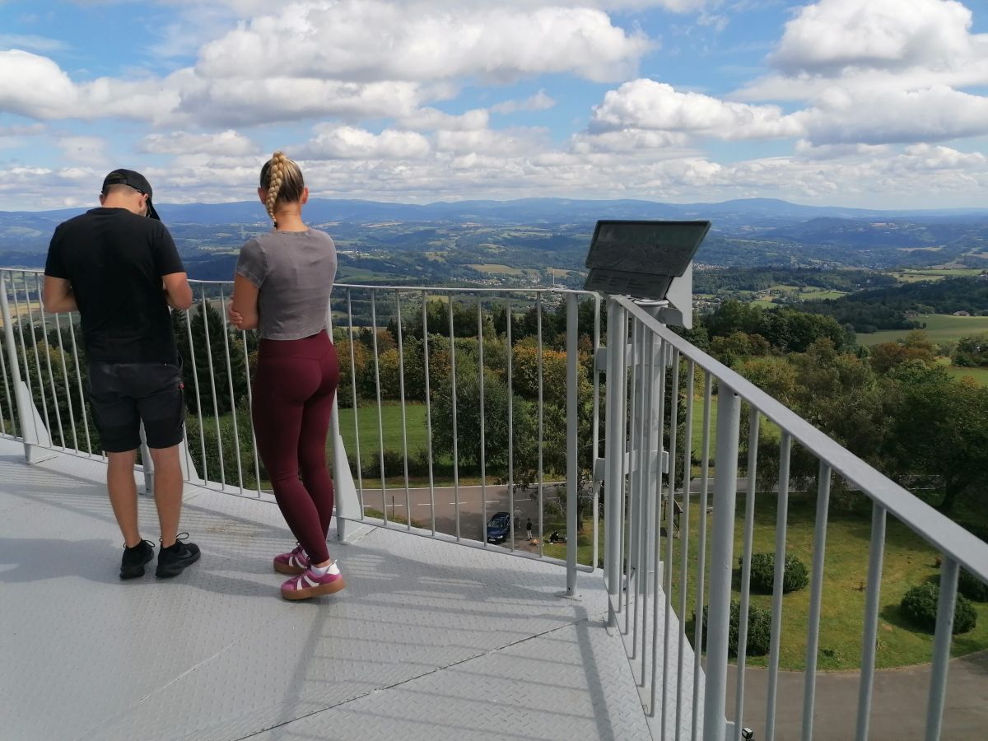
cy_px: 370
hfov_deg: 65.3
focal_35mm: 27
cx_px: 494
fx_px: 771
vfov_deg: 51.4
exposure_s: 1/2160
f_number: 1.8
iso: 50
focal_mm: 4.75
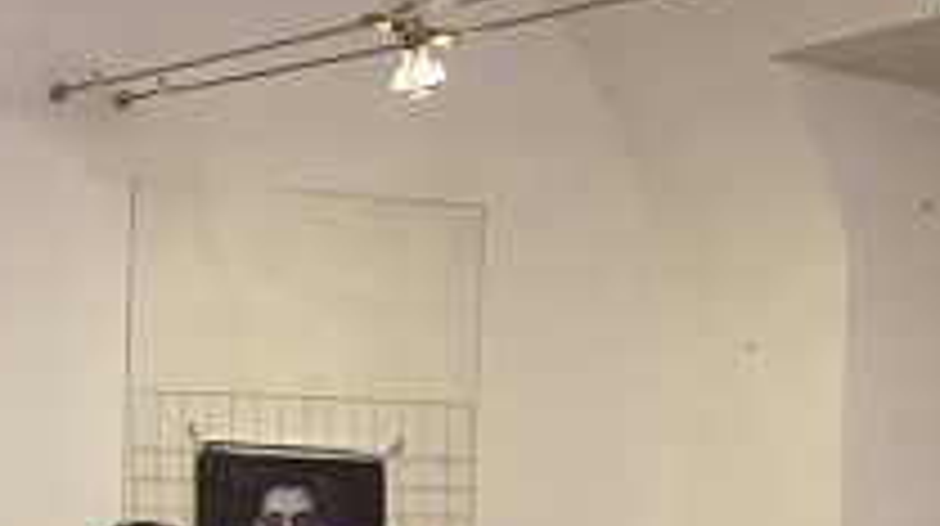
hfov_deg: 19.0
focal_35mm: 106
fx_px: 2639
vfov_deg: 11.3
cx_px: -211
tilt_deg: +0.3
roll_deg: -1.8
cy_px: 546
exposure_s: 1/17
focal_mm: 4.15
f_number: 2.2
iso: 100
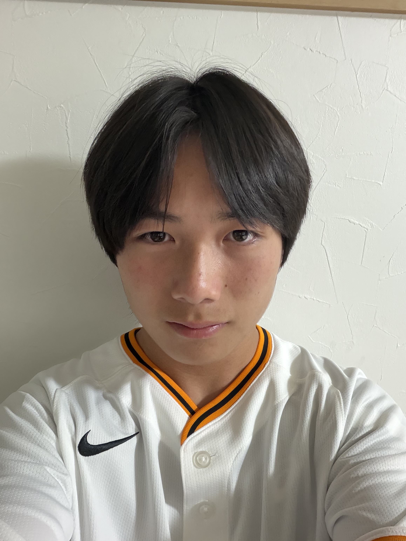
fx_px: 469
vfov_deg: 60.0
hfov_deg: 46.8
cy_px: 270
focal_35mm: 30
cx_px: 203
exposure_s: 1/30
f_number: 1.9
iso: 400
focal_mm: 2.71
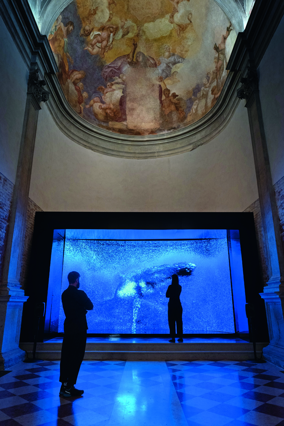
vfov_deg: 73.8
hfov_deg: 53.1
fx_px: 284
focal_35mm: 24
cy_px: 213
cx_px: 142
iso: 800
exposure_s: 1/60
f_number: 4
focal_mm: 16
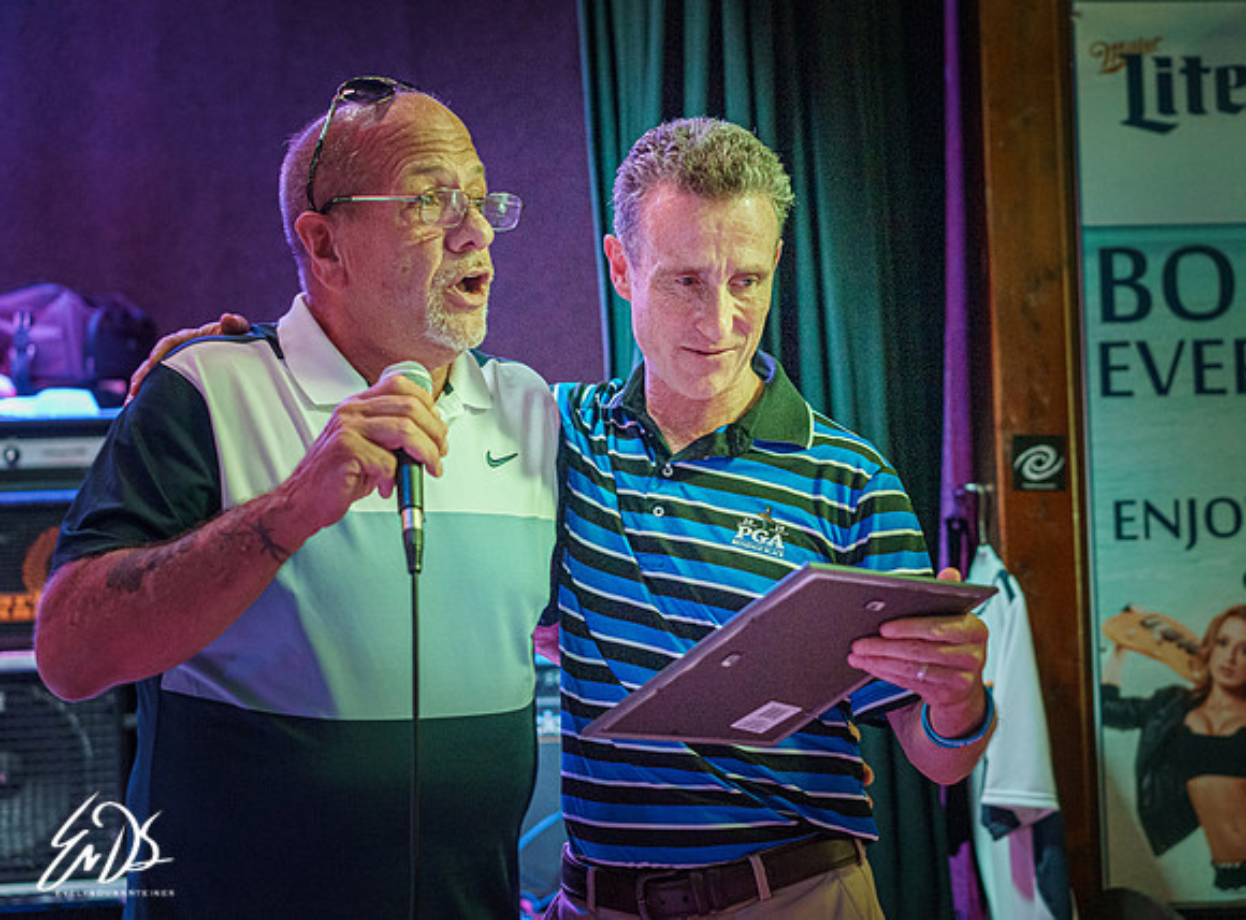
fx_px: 2180
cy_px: 459
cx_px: 659
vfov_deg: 23.8
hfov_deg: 31.9
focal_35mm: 61
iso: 3200
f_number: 2.8
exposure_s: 1/125
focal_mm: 55
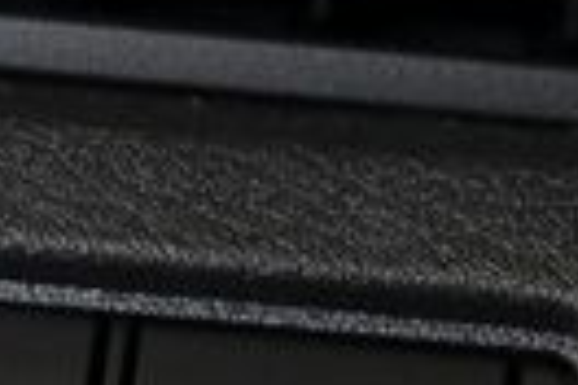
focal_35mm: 365
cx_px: -193
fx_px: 5860
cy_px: 378
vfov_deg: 3.8
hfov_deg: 5.6
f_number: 4.5
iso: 2500
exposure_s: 1/500
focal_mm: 75
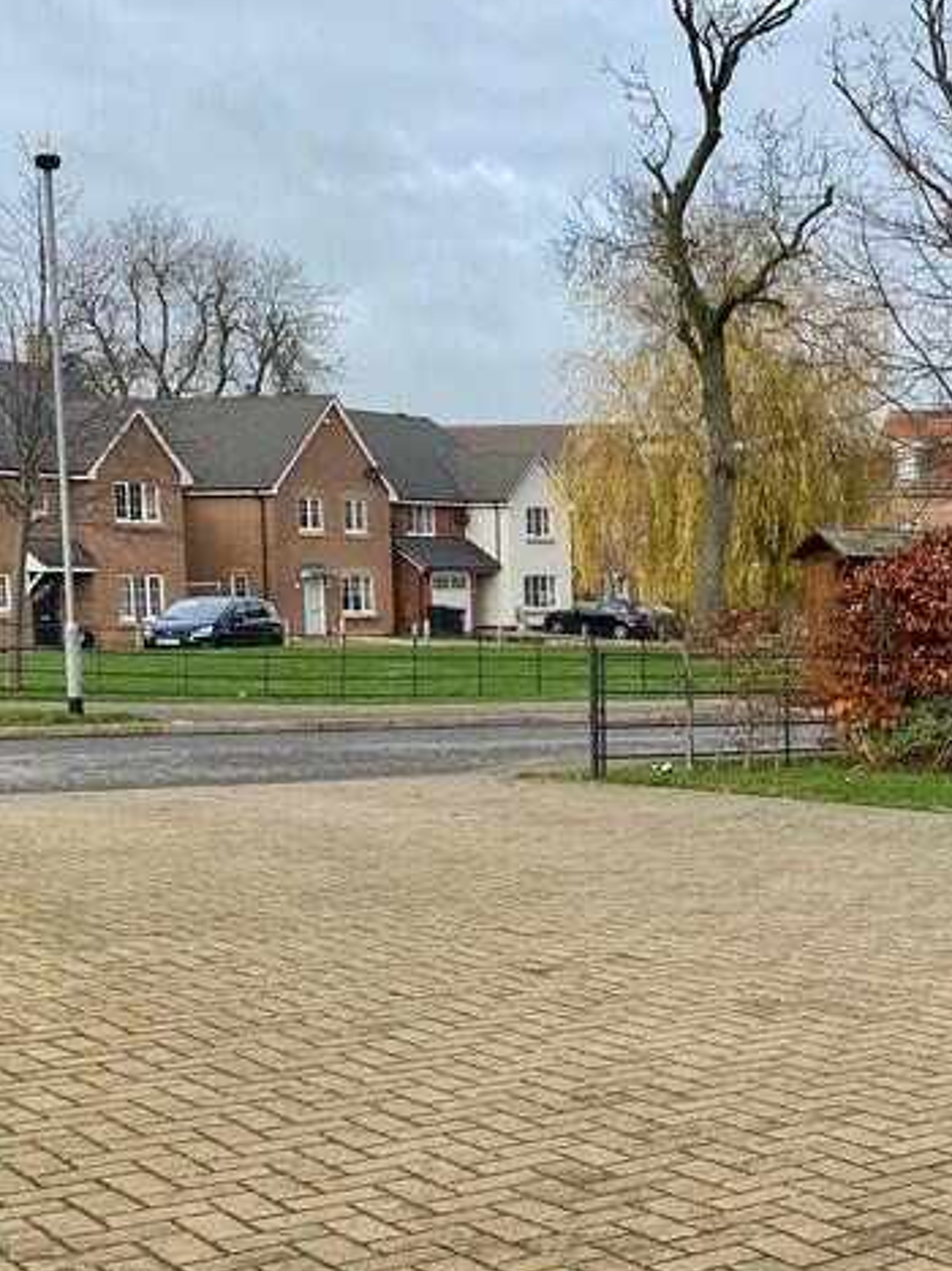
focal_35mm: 57
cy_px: 784
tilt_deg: -5.7
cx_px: 1172
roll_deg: +0.3
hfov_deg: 23.3
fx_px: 2091
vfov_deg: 33.6
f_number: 1.8
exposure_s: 1/719
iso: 32
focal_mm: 4.25
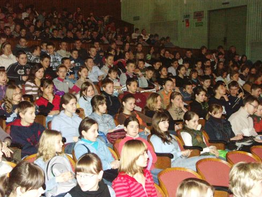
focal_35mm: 45
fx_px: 341
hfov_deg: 42.1
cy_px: 100
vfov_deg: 32.2
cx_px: 130
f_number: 2.8
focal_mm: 11.45
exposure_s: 1/50
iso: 200
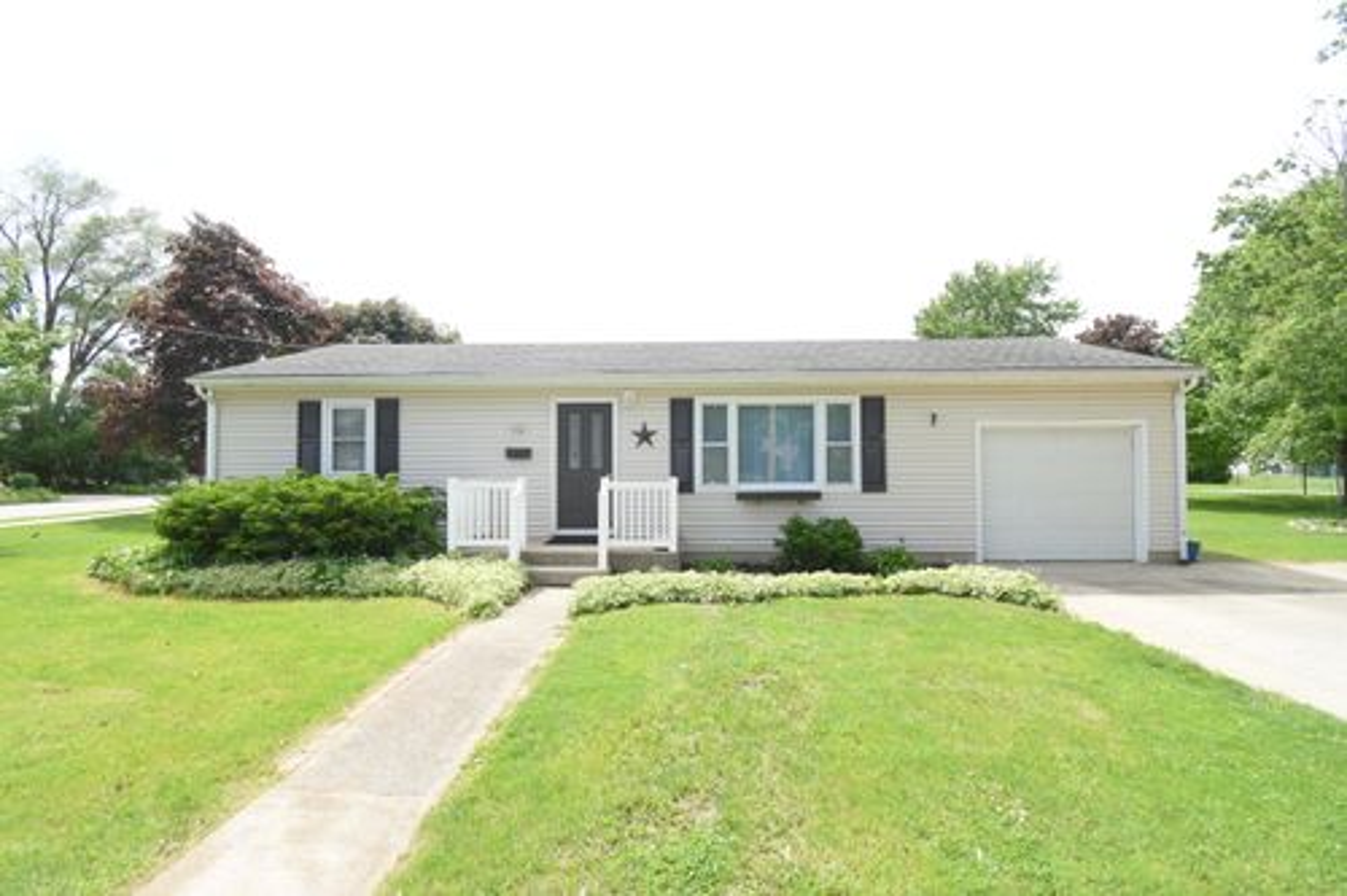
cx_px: 674
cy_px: 448
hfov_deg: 100.4
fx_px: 561
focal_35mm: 15
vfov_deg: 77.3
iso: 200
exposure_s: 1/250
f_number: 7.1
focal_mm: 10
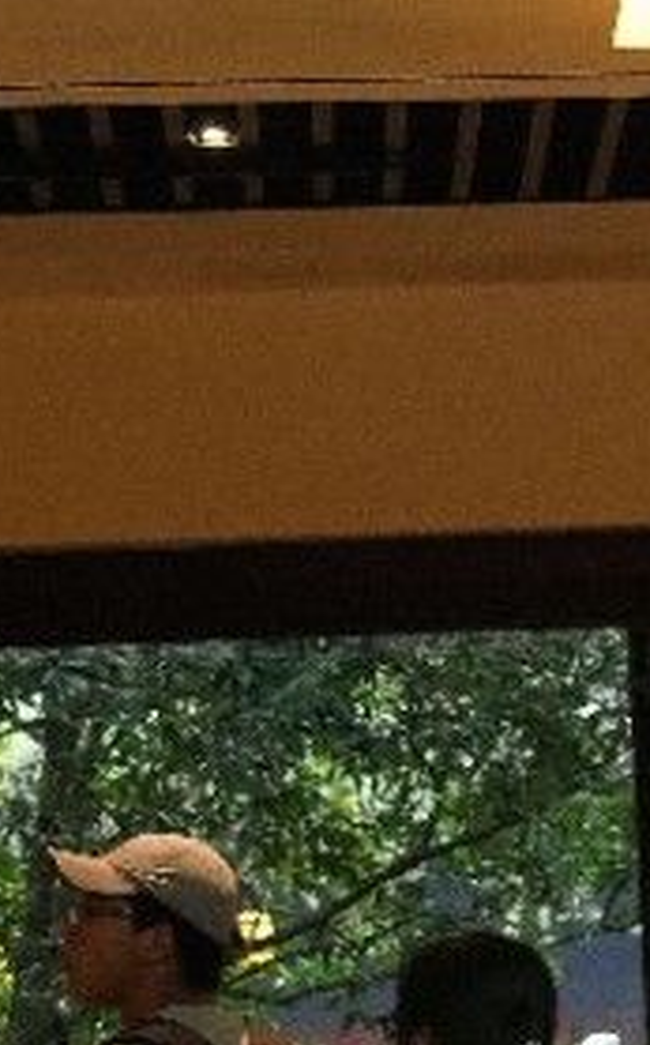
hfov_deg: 4.9
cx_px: 1788
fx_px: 7307
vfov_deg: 8.2
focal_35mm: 257
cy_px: 637
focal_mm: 50
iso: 5000
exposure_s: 1/160
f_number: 4
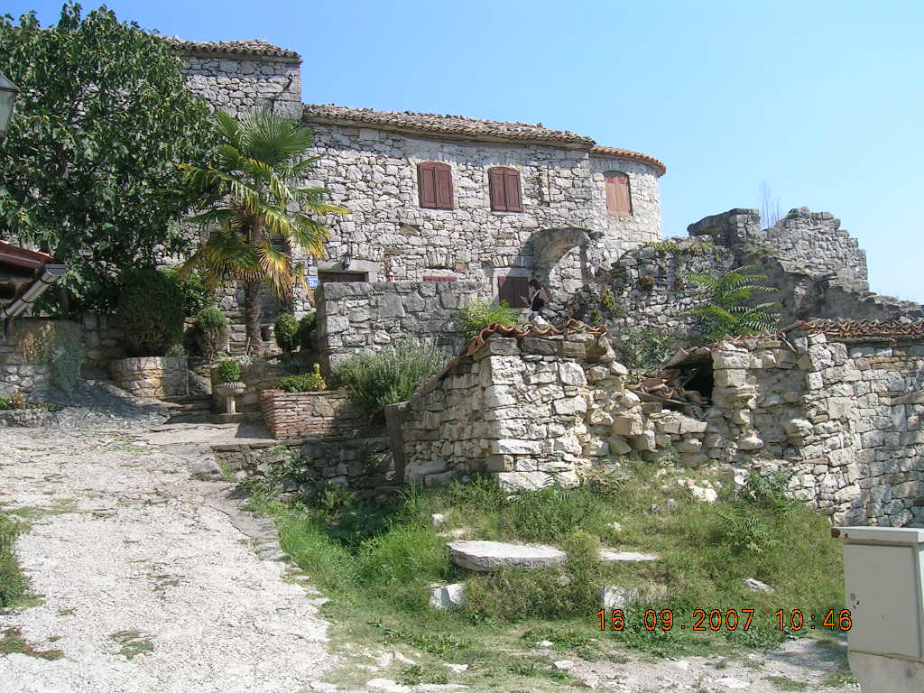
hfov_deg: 52.6
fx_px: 934
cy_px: 346
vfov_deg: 40.7
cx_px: 462
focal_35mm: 35
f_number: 4.8
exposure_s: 1/289
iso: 50
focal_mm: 5.4
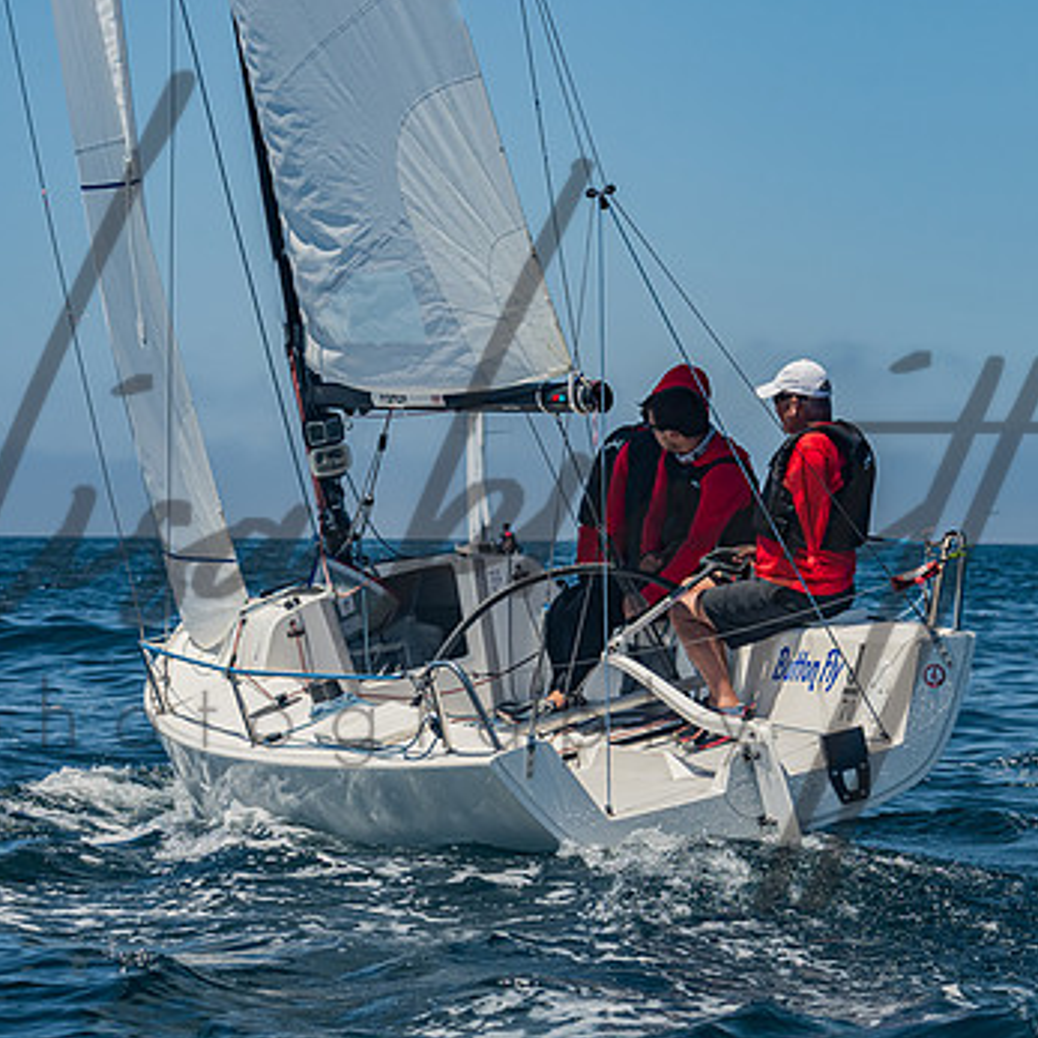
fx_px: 5564
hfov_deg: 10.7
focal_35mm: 164
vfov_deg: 10.7
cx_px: 622
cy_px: 498
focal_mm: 110
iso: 400
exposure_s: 1/2500
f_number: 6.3
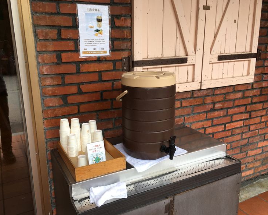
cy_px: 108
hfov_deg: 57.1
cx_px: 122
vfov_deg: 47.1
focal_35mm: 31
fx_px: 246
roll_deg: +1.7
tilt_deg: -13.8
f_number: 2.2
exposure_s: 1/120
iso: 32
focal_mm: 4.15
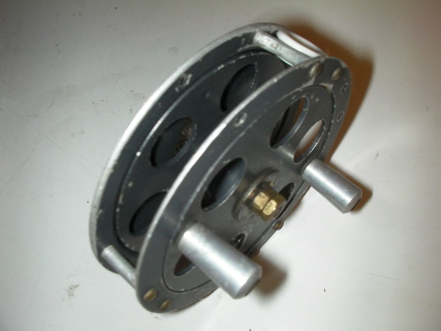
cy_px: 166
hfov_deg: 49.0
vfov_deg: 37.7
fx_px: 484
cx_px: 220
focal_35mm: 38
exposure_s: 1/30
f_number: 5.6
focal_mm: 6.3
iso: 200
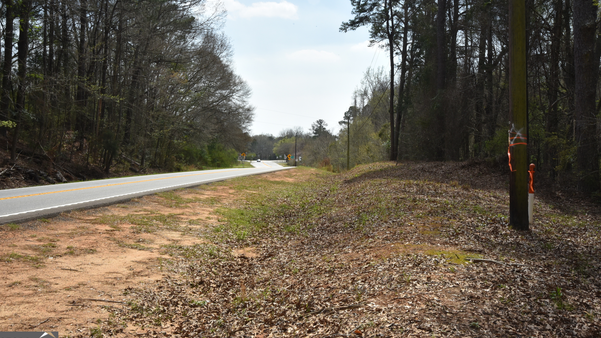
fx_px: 637
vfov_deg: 29.7
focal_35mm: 40
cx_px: 300
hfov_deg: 50.5
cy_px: 150
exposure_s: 1/200
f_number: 25
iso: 800
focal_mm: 38
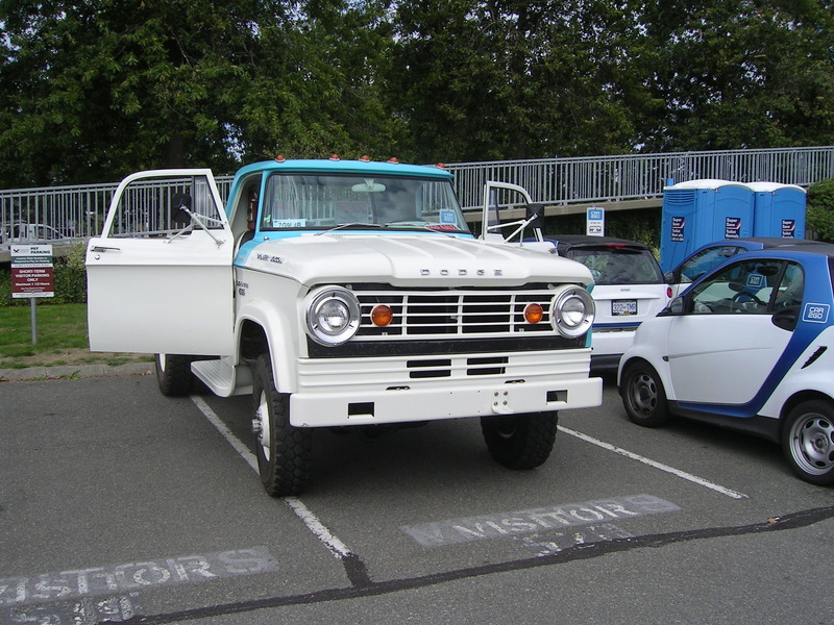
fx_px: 867
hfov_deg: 51.4
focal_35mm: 36
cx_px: 417
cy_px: 312
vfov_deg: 39.7
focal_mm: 5.6
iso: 50
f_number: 4.8
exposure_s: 1/441
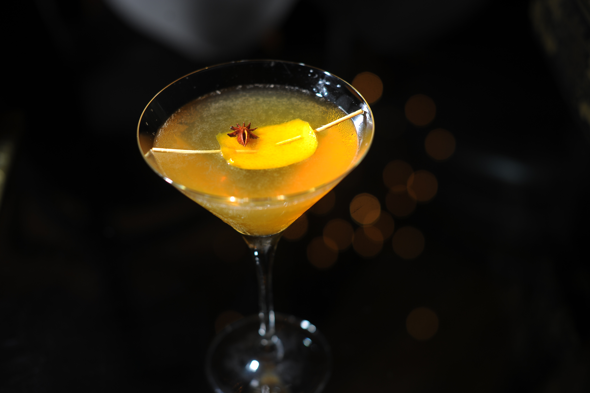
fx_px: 819
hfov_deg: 39.6
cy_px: 196
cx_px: 295
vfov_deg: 27.0
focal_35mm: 50
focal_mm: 50
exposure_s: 1/250
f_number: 2.8
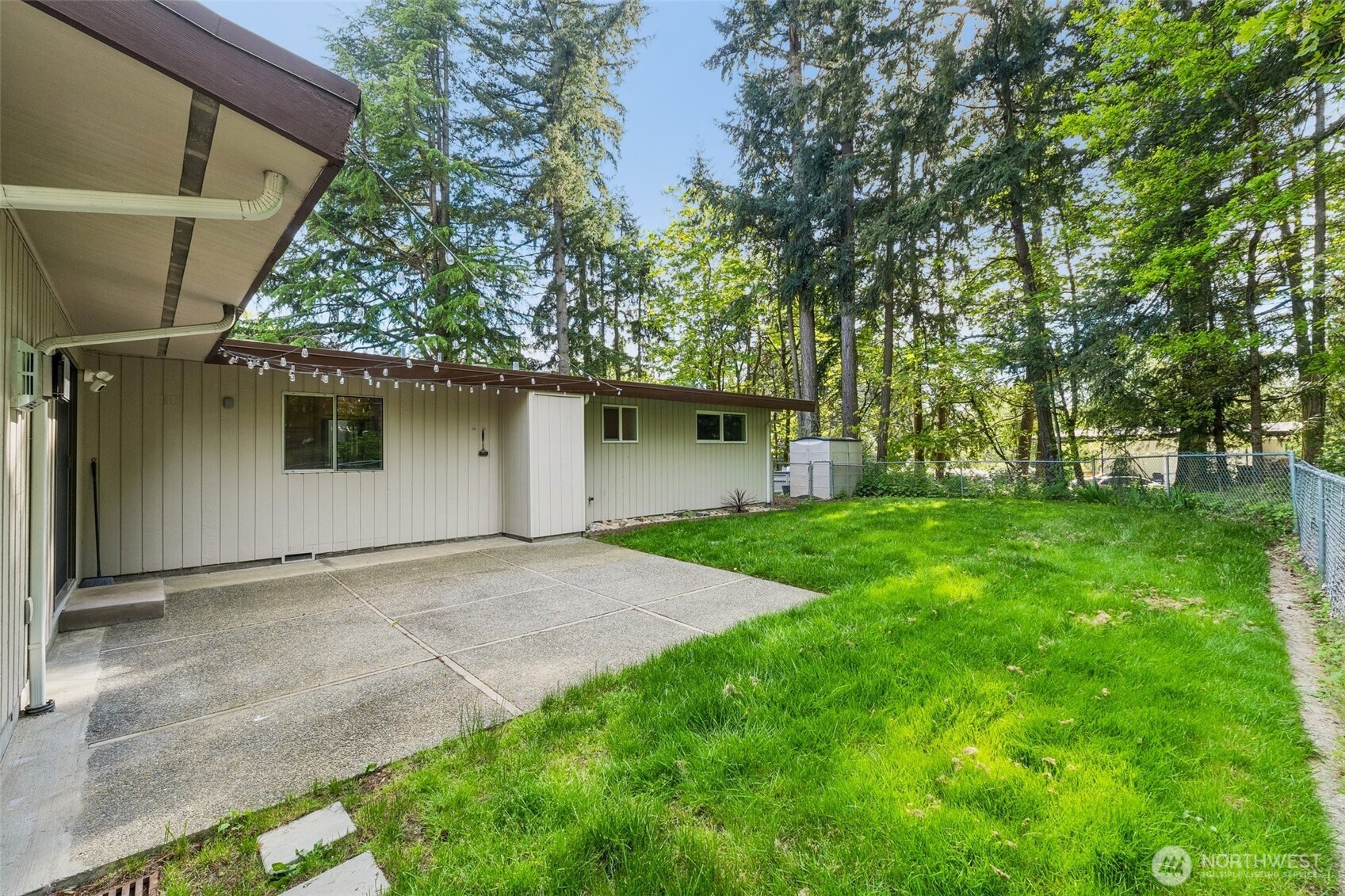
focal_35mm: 15
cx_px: 672
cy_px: 448
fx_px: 560
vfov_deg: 77.3
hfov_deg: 100.4
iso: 250
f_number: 9
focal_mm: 10
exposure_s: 1/40
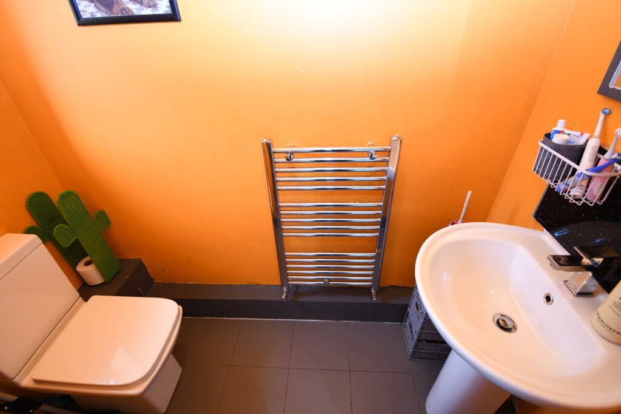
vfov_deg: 77.3
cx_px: 310
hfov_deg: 100.4
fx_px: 259
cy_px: 207
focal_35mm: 15
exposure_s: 1/10
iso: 560
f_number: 4.5
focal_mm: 10
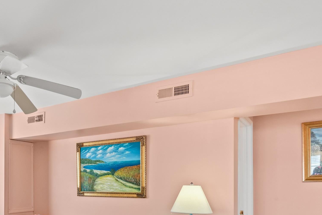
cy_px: 194
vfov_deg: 38.3
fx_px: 286
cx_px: 73
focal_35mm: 32
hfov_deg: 55.4
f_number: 7.1
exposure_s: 1/20
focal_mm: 16
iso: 320
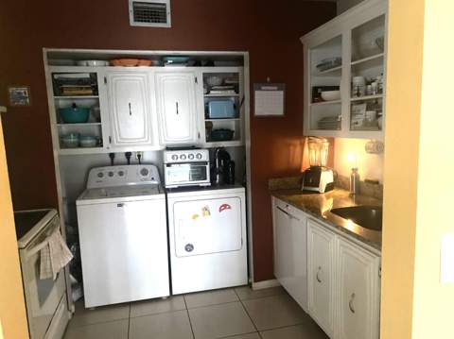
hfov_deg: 67.4
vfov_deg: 53.0
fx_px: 341
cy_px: 170
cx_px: 227
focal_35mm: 26
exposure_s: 1/25
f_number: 1.8
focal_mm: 4.25
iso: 1000
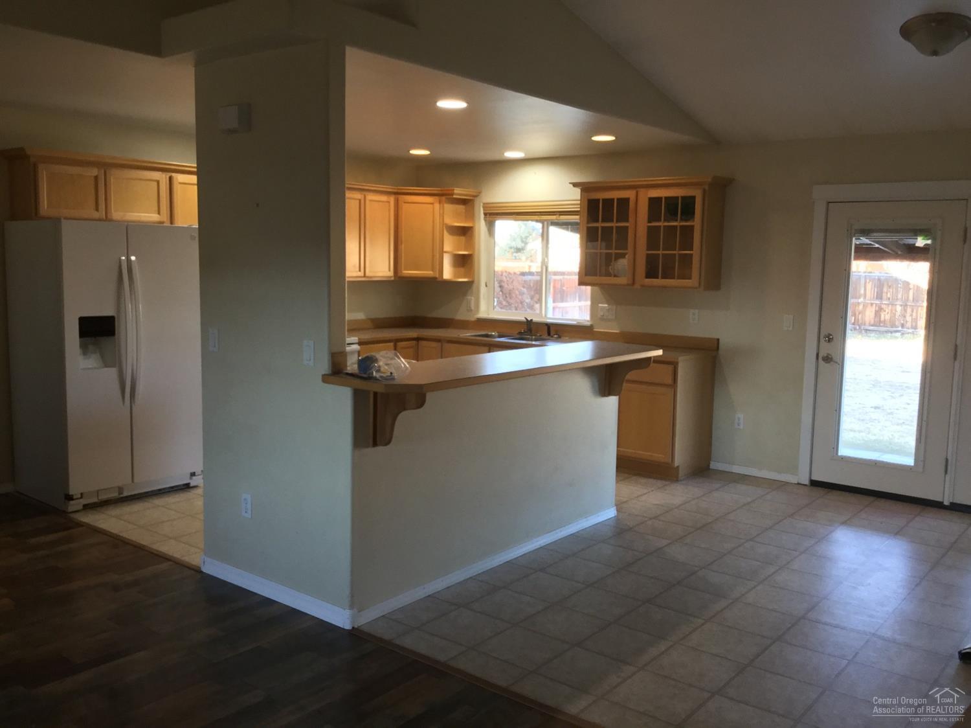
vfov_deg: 45.4
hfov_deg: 58.4
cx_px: 486
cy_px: 364
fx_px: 869
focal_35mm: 31
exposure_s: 1/30
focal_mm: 3.3
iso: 100
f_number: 2.4
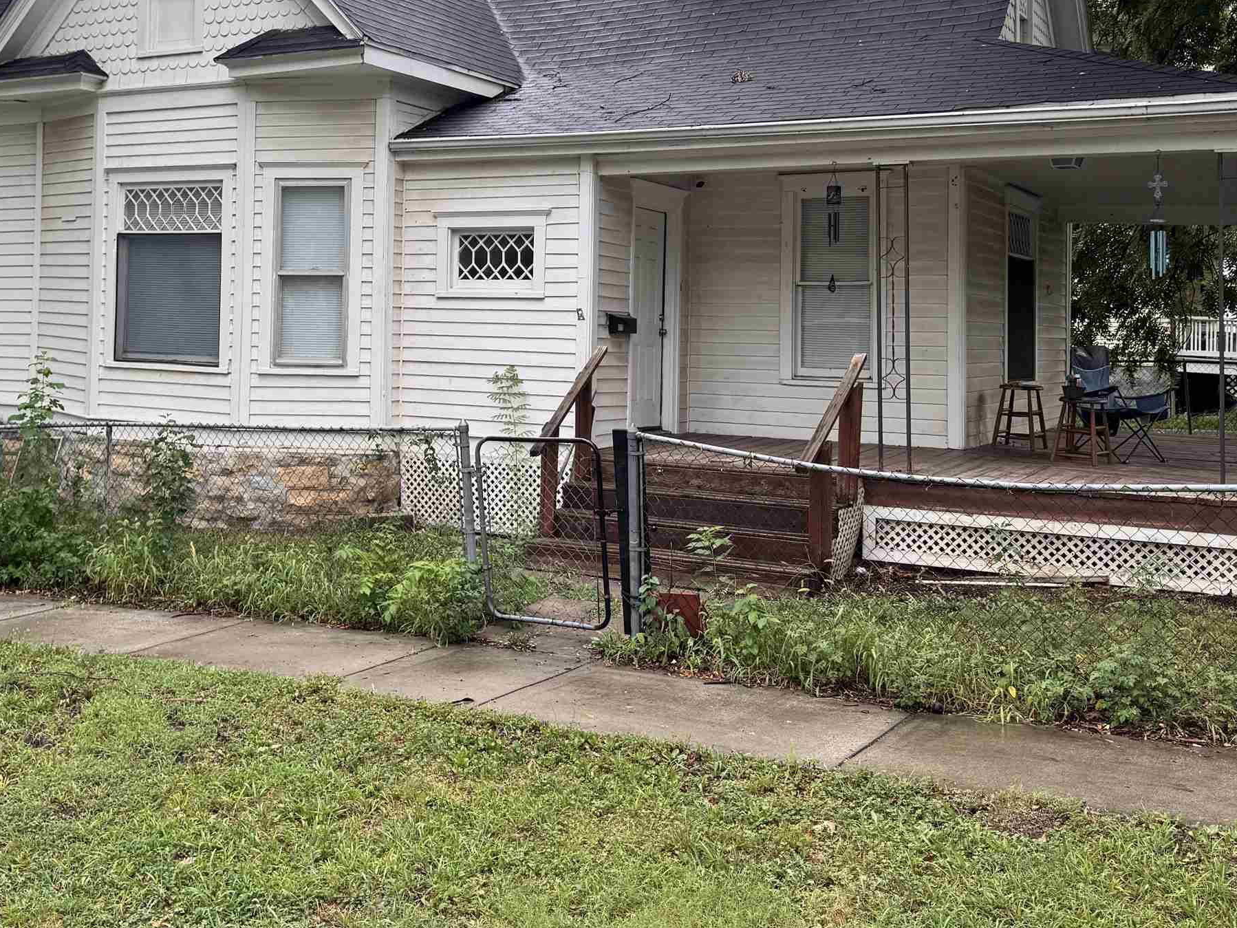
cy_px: 269
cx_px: 405
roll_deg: -1.2
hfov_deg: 45.0
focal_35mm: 41
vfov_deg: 34.6
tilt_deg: +1.6
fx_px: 1465
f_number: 1.78
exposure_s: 1/832
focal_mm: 6.76
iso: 80
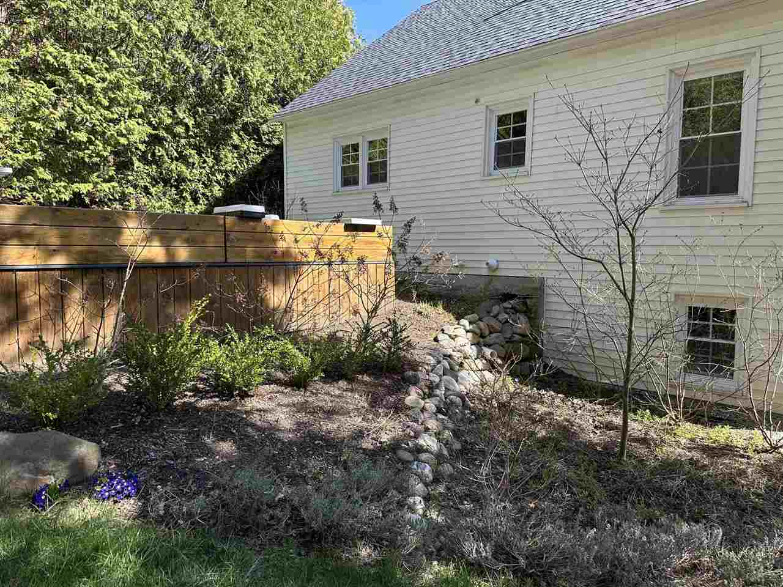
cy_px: 294
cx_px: 392
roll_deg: -0.1
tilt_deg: -3.1
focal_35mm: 24
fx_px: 543
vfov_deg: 56.8
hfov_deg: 71.6
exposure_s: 1/816
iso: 80
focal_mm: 6.86
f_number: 1.78
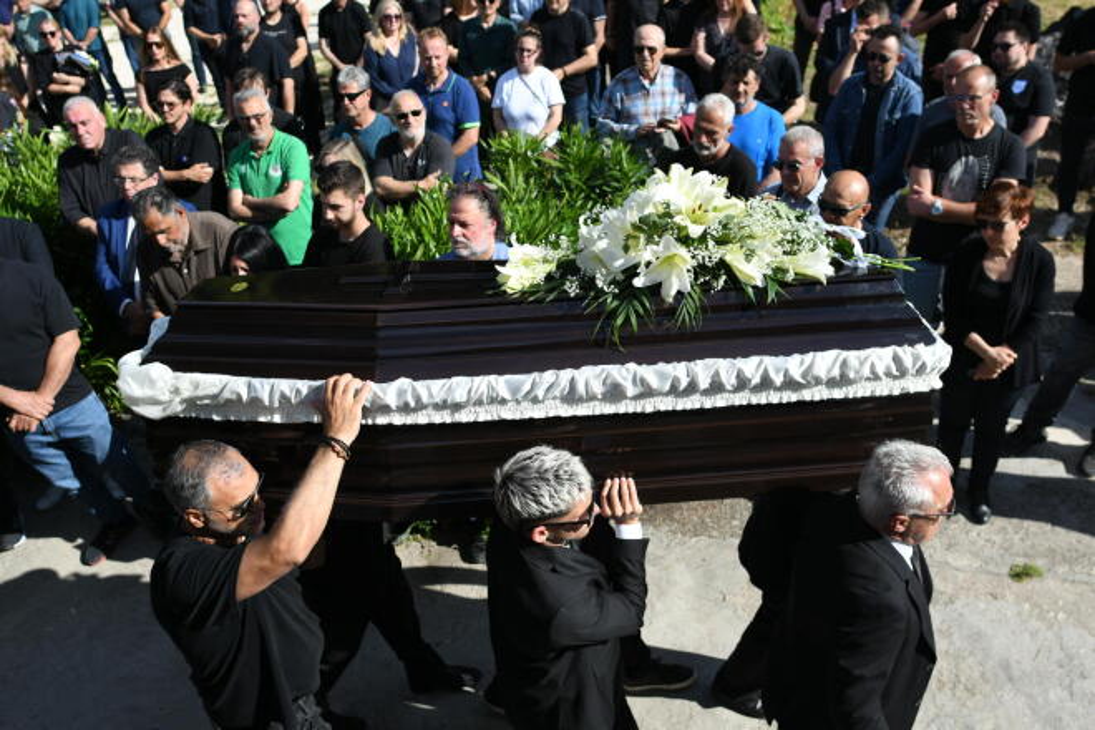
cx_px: 548
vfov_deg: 43.6
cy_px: 365
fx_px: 912
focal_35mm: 30
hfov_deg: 61.9
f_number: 2.8
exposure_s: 1/1250
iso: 100
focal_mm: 20
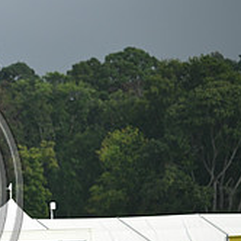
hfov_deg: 3.3
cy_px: 172
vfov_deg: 3.3
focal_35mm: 536
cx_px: -142
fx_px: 4222
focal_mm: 180
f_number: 4.8
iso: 220
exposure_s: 1/1250
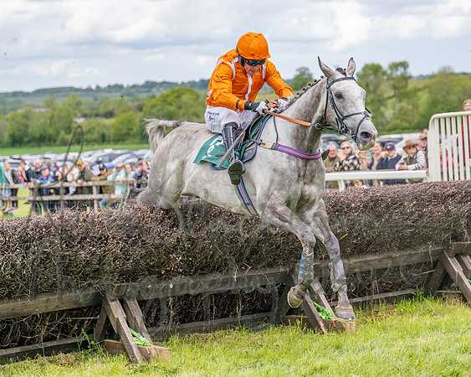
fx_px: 1396
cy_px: 138
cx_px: 312
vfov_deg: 15.3
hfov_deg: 19.1
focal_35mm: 100
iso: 200
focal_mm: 70
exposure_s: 1/1600
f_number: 2.8
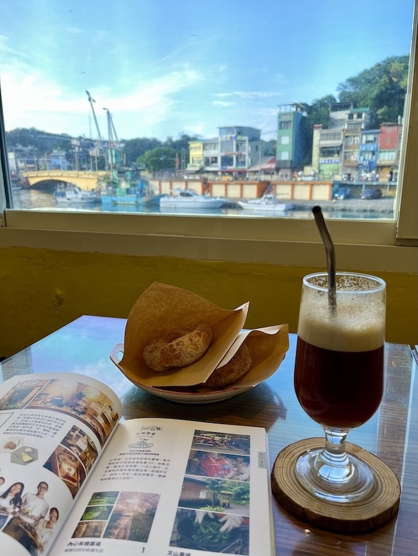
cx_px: 209
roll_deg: -0.6
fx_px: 418
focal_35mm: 26
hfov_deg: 53.1
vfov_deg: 67.3
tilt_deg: -13.7
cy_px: 278
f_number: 1.6
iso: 125
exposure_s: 1/120
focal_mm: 5.1
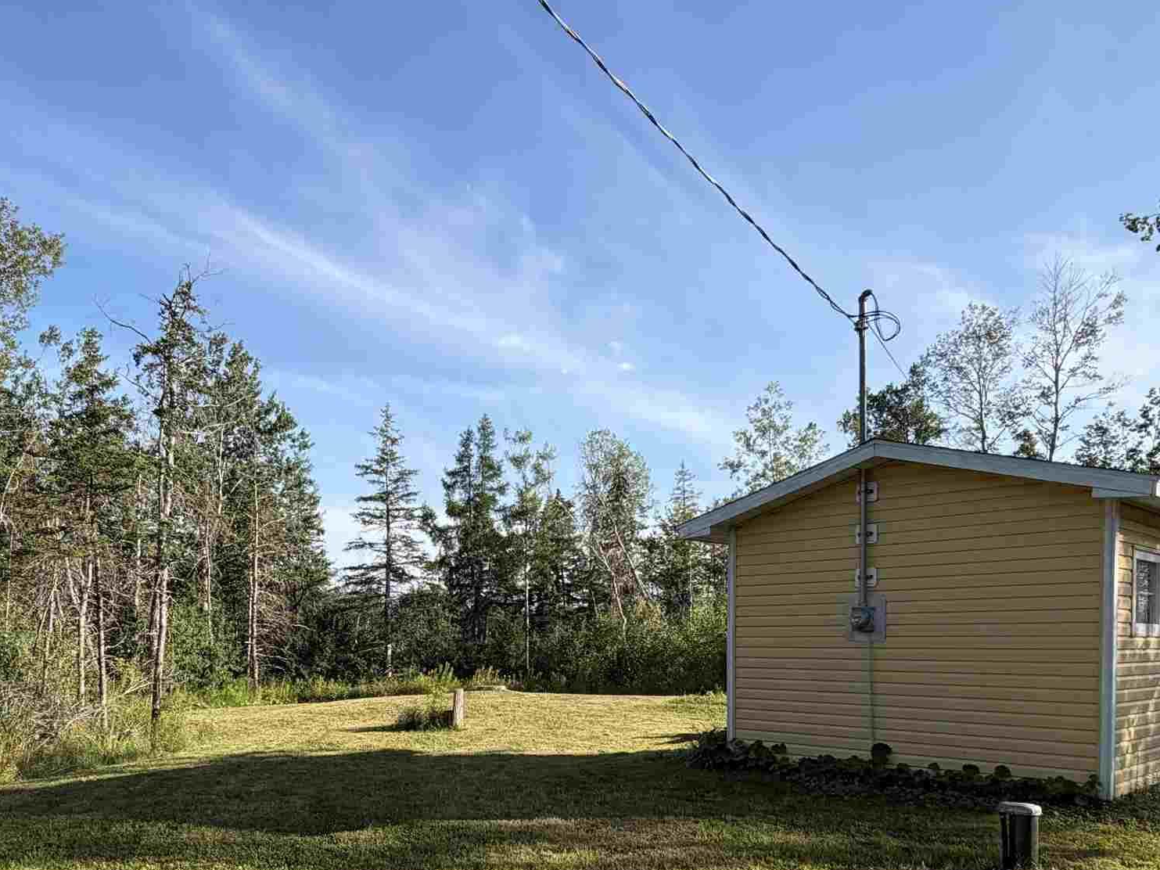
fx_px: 972
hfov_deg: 61.2
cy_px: 656
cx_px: 473
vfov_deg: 46.4
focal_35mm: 29
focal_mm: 2.22
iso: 32
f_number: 2.2
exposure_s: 1/770
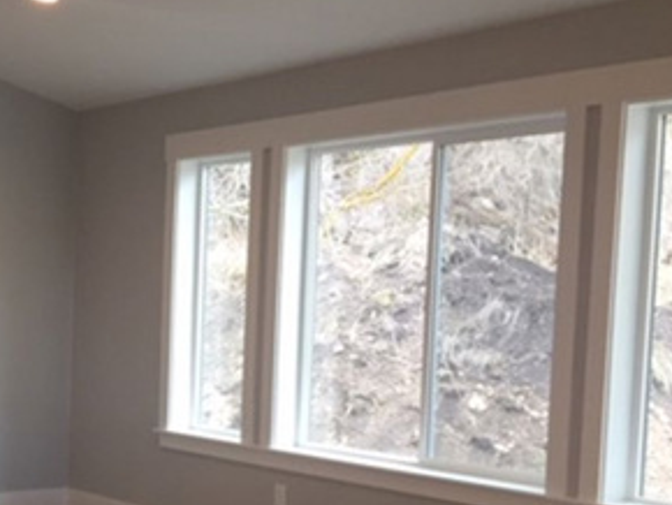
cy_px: 380
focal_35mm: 64
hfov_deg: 27.7
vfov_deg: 22.7
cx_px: -60
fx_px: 1243
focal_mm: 4.15
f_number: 2.2
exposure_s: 1/40
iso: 32
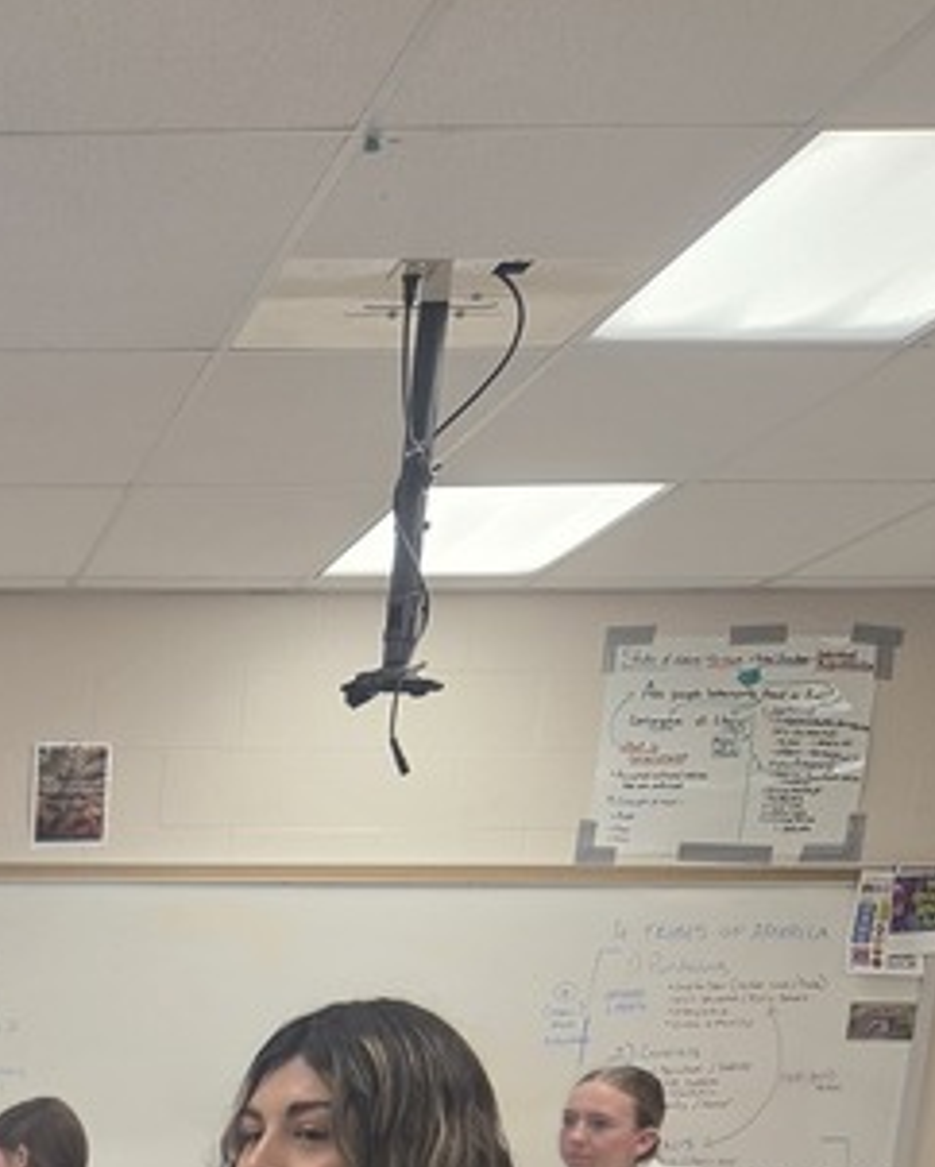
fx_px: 2626
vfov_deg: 21.2
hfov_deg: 18.0
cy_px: 1747
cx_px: -460
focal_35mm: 76
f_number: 1.8
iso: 100
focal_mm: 5.4
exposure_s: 1/120
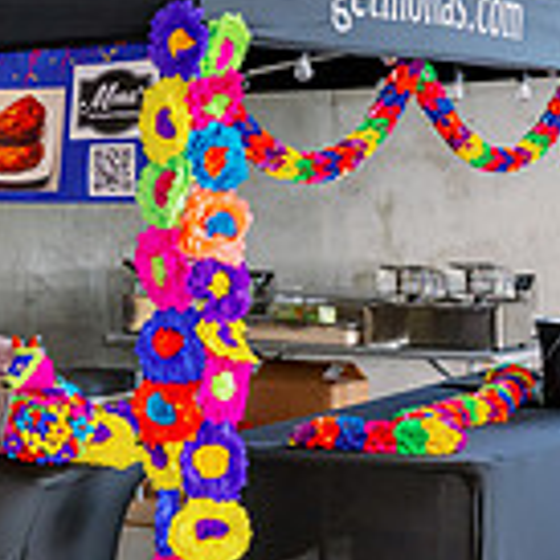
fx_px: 1940
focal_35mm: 106
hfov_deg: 15.4
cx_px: -241
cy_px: 211
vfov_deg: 16.4
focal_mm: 29.5
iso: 1000
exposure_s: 1/100
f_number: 4.5
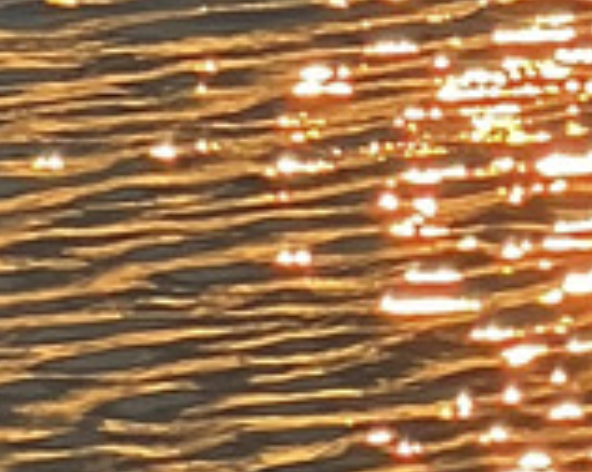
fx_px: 13352
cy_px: -2042
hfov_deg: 2.5
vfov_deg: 2.0
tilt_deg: +1.1
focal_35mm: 763
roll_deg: +0.5
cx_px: 596
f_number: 2.8
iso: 32
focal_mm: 9
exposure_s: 1/1054
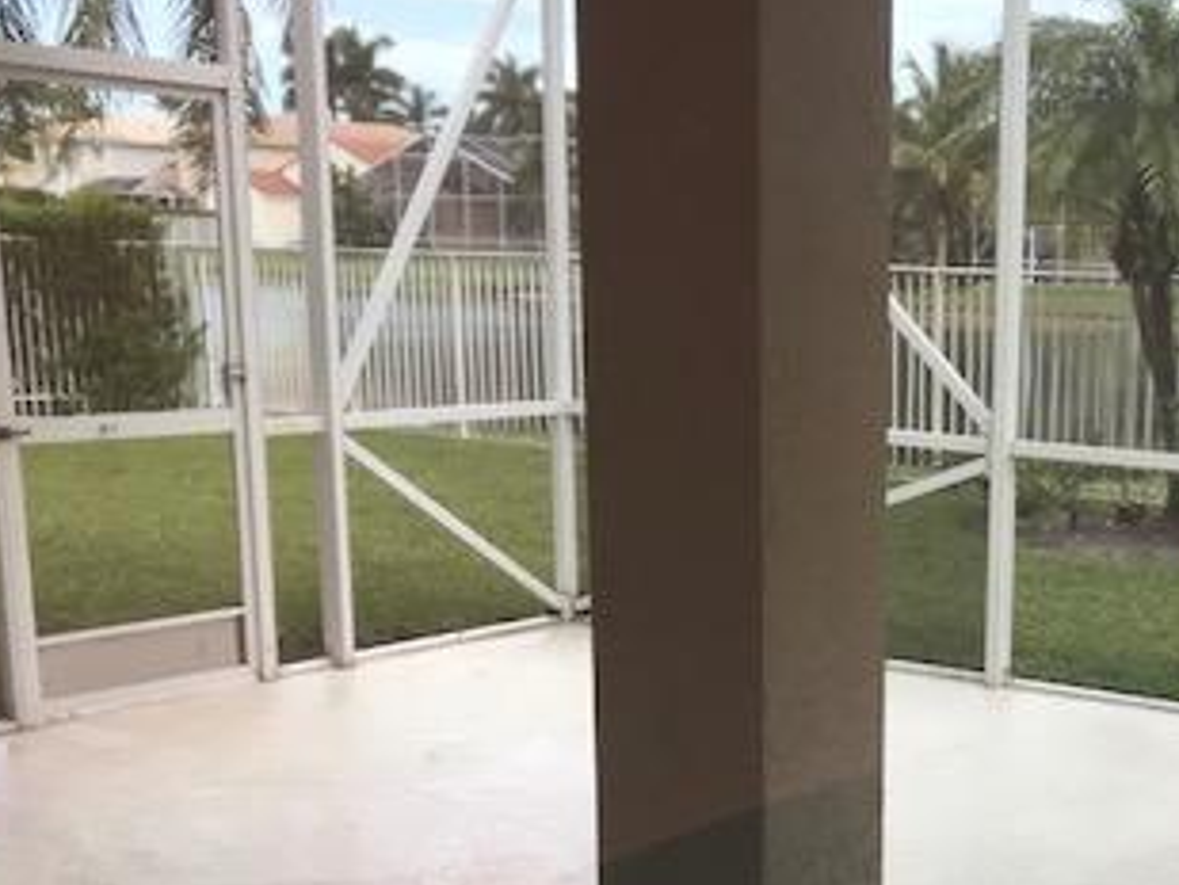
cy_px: 774
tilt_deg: -14.5
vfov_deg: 24.6
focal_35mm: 58
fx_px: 1976
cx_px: 1045
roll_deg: -1.2
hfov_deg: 31.7
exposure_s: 1/120
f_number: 1.8
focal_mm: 3.99
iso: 40
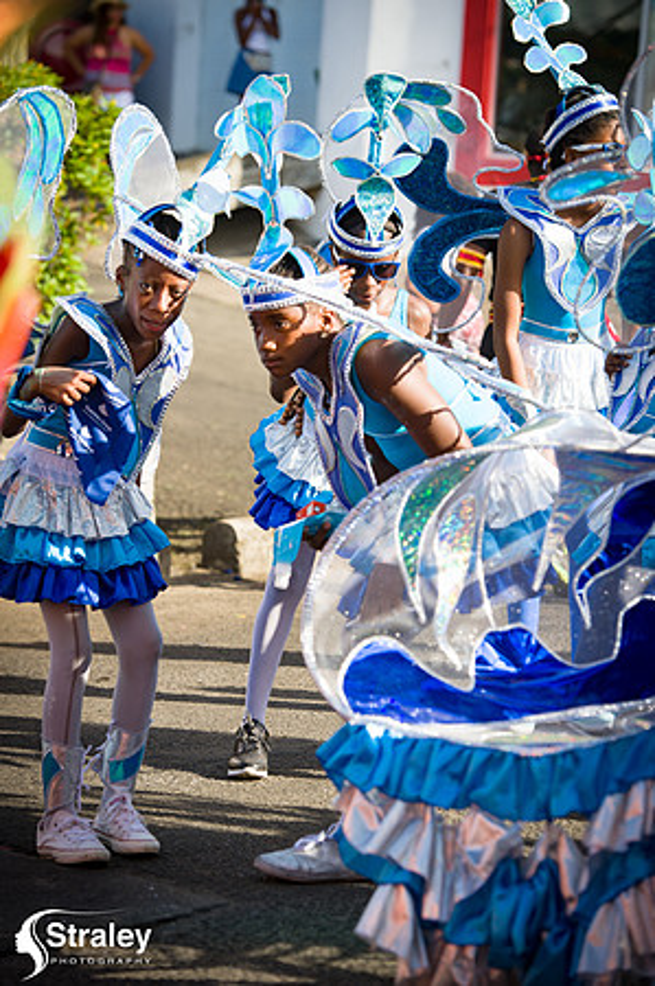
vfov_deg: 17.1
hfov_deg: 11.4
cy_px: 493
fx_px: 3282
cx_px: 328
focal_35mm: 120
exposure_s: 1/200
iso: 100
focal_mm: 120
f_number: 5.6
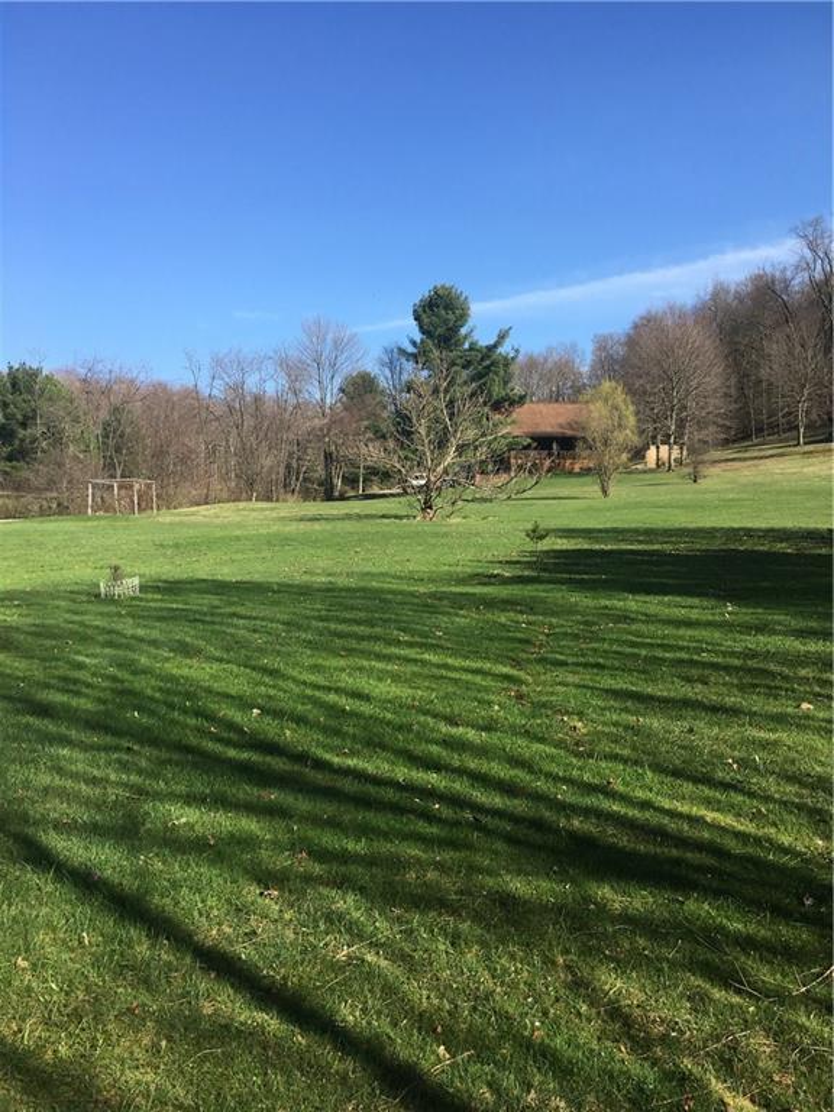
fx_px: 932
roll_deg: +0.9
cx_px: 417
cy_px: 556
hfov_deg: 48.2
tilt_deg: -1.0
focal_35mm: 29
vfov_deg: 61.7
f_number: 2.2
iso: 25
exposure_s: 1/874
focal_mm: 4.15
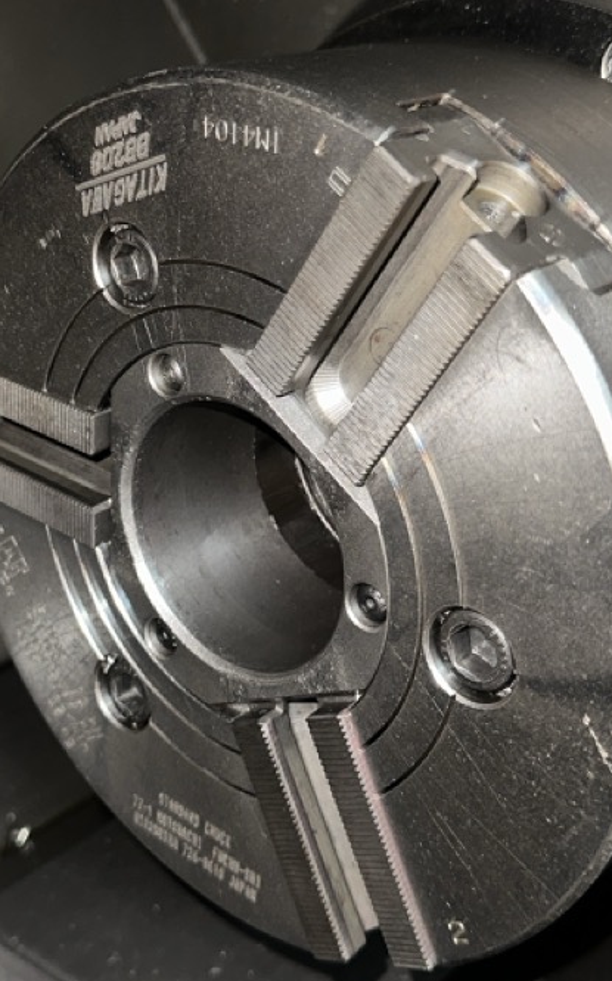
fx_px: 1309
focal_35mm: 49
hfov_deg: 26.3
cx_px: 248
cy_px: 425
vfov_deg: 41.0
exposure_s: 1/5
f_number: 1.78
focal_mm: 6.86
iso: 50
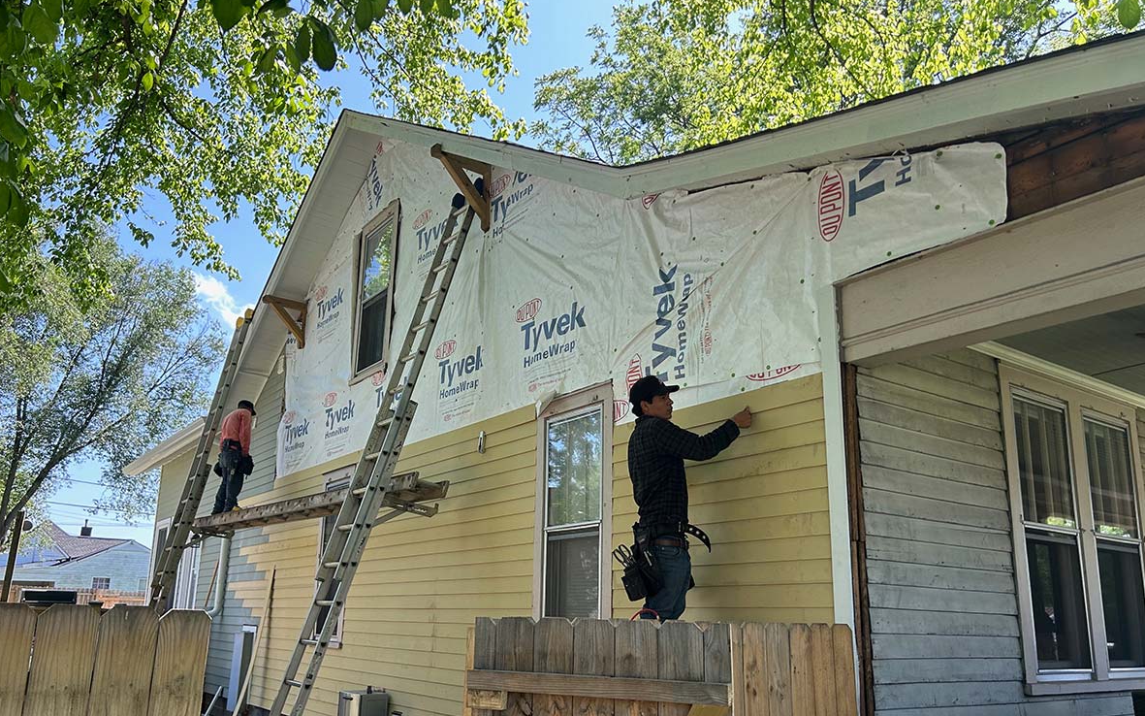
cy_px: 424
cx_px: 572
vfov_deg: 44.3
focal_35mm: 28
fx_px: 874
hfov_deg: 66.5
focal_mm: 5.7
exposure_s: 1/597
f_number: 1.5
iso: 50
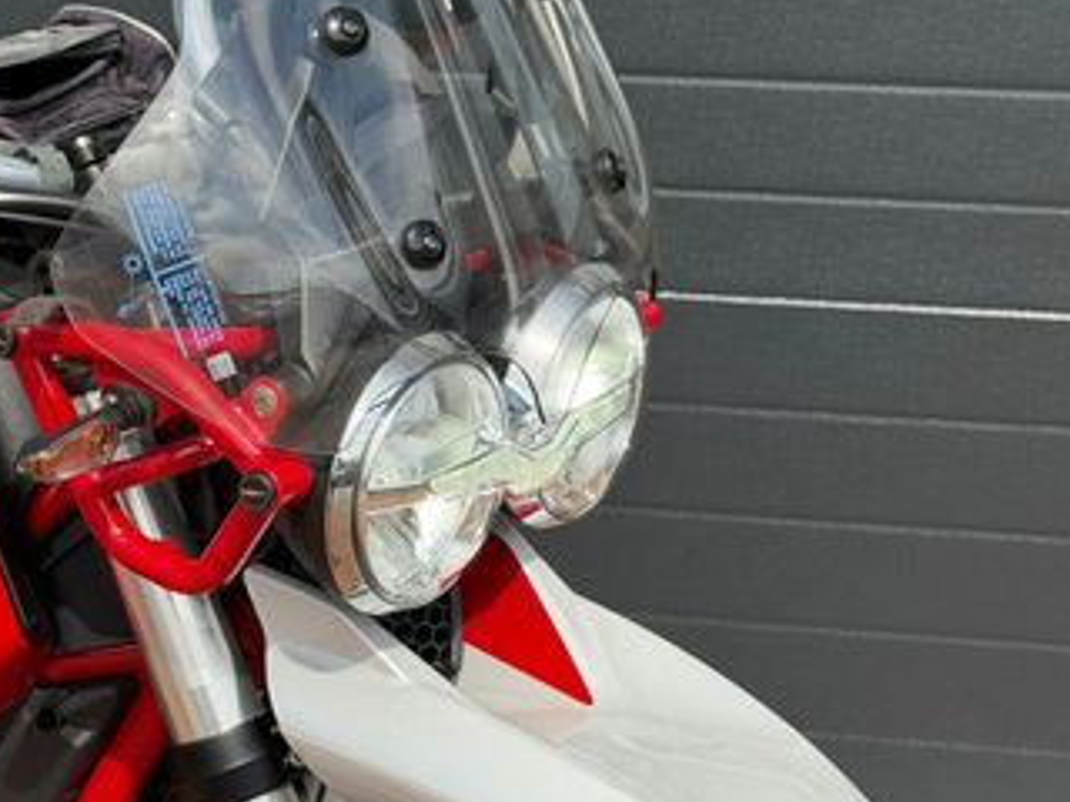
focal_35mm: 96
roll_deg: -0.4
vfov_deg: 15.4
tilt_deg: -14.2
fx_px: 2967
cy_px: 334
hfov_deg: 20.3
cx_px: 278
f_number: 1.78
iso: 64
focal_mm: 6.76
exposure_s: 1/2415
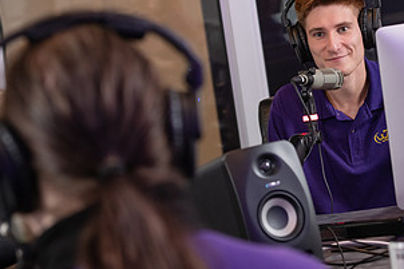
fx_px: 1682
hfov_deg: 13.6
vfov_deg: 9.1
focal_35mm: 150
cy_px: 125
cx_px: 316
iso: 1250
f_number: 4
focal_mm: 78
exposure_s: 1/125
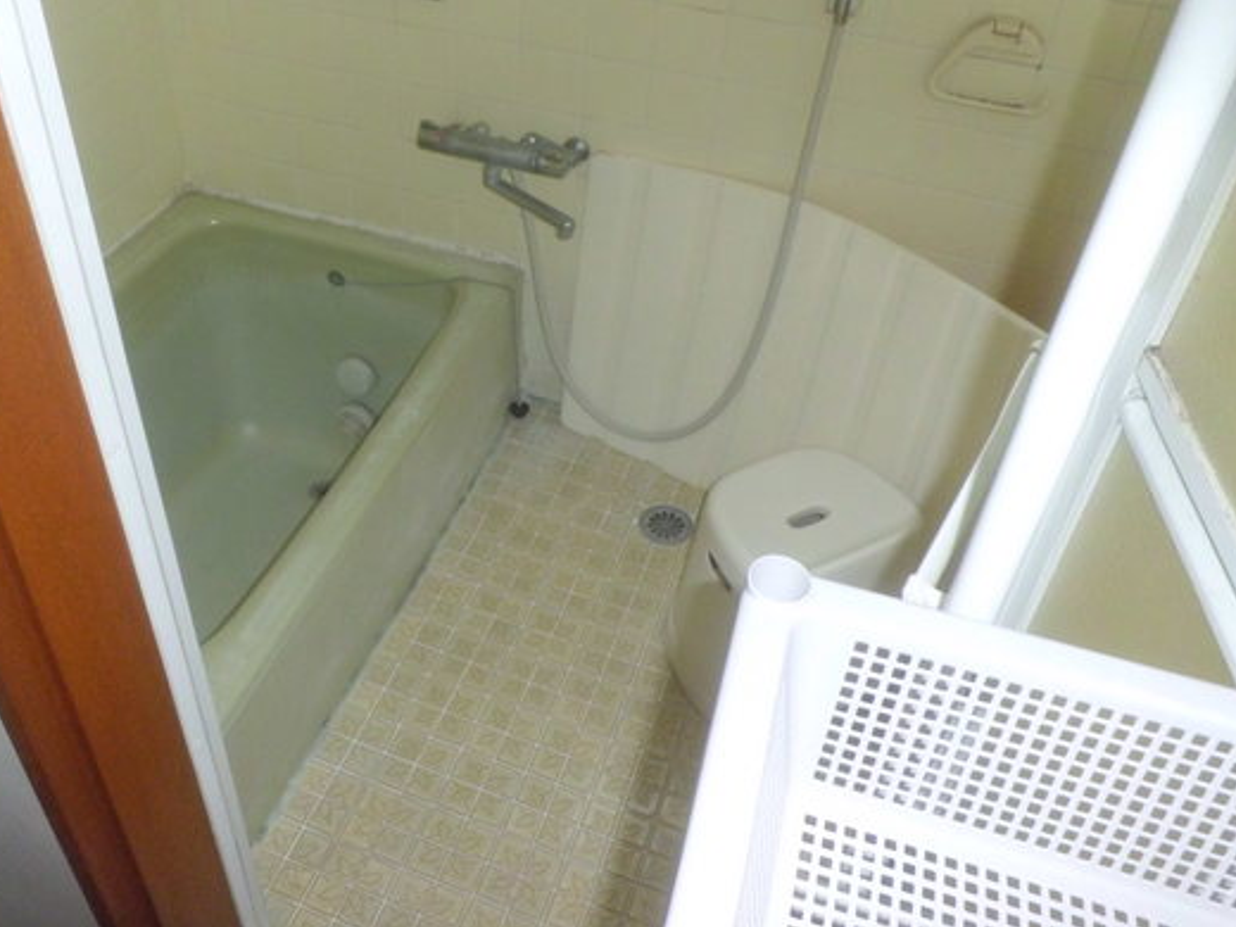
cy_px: 359
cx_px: 497
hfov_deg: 56.4
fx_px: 1143
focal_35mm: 32
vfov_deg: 43.9
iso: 200
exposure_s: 1/60
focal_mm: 4.7
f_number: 2.8
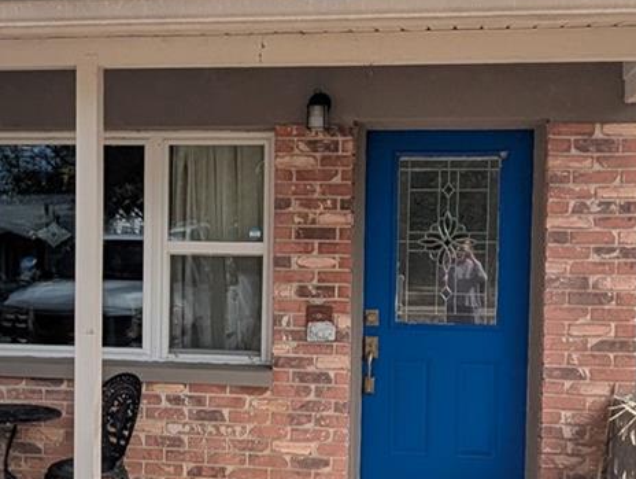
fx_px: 1012
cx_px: 270
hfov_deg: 34.8
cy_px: 303
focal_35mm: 55
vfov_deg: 26.5
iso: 43
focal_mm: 2.35
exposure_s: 1/1134
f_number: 2.2
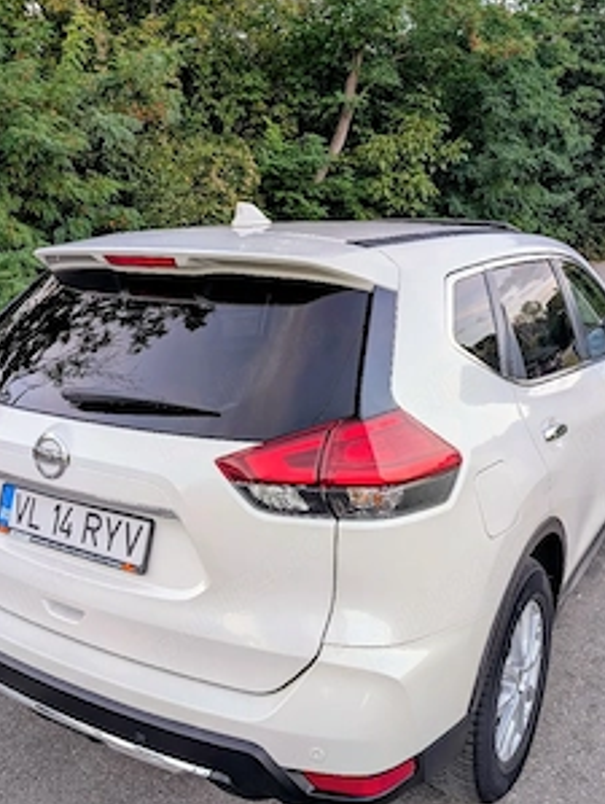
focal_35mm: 32
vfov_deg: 56.7
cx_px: 293
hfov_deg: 44.2
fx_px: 744
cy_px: 417
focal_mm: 6.9
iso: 22
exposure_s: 1/61.7
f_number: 1.68
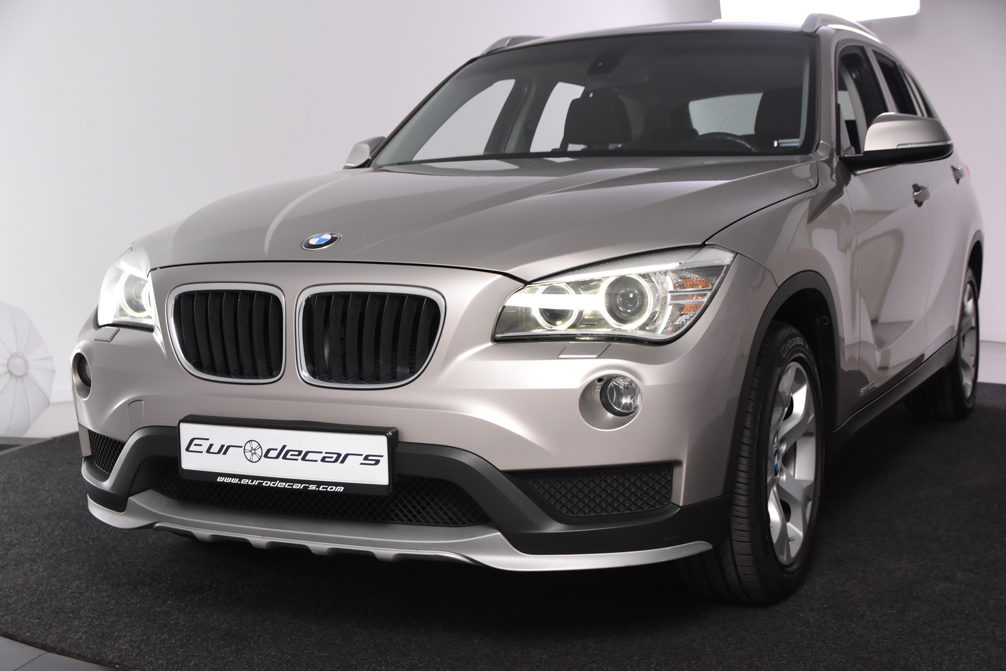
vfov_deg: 26.5
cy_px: 336
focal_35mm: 51
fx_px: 1425
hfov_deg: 38.9
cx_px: 503
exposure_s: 1/125
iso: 1600
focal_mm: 34
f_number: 5.6
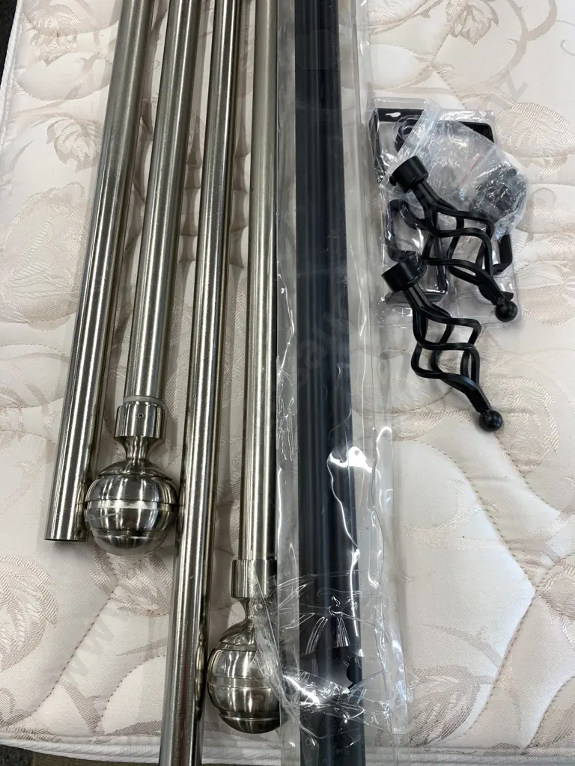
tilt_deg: -71.9
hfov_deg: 53.1
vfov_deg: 67.3
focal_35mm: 26
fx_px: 576
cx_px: 288
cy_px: 383
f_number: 1.8
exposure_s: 1/100
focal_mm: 4.25
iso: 40
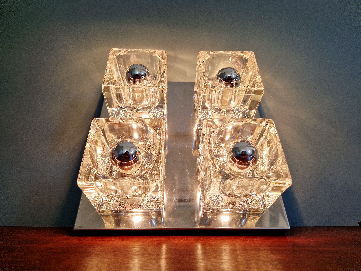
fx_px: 240
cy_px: 136
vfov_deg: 58.9
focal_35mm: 23
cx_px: 180
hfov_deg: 73.9
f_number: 1.8
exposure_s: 1/104
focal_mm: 5.4
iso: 50
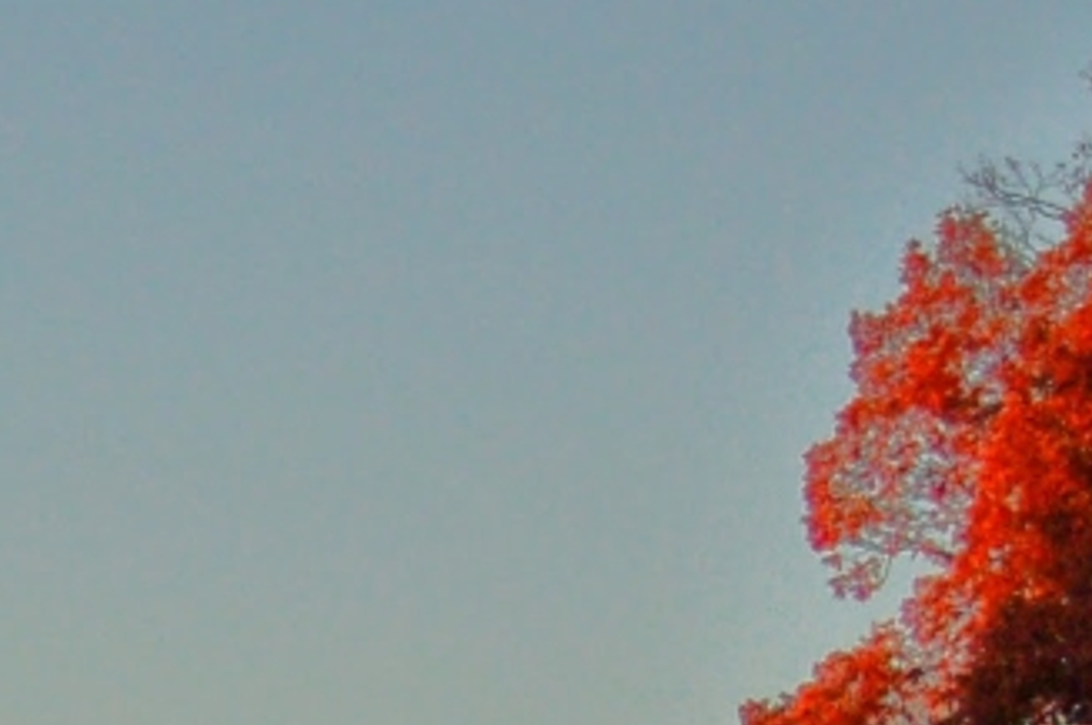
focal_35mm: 279
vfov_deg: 4.9
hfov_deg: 7.2
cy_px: 1296
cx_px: -868
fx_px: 8450
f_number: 4.8
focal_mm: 38
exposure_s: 1/1600
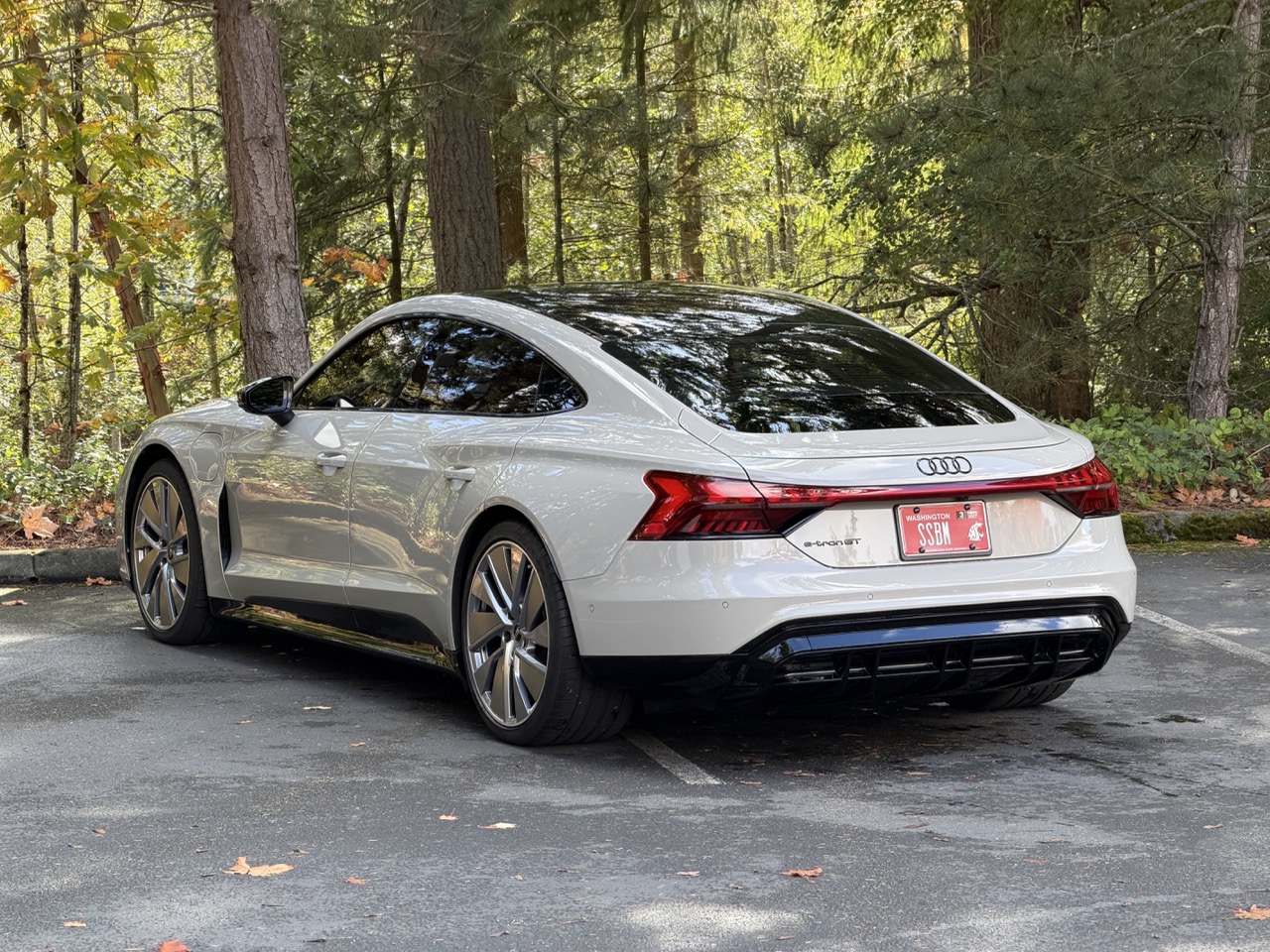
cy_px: 476
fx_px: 3669
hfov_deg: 19.6
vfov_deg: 14.8
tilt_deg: -5.3
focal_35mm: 100
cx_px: 635
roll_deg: +2.2
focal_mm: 16.89
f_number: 2.8
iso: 64
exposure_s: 1/121
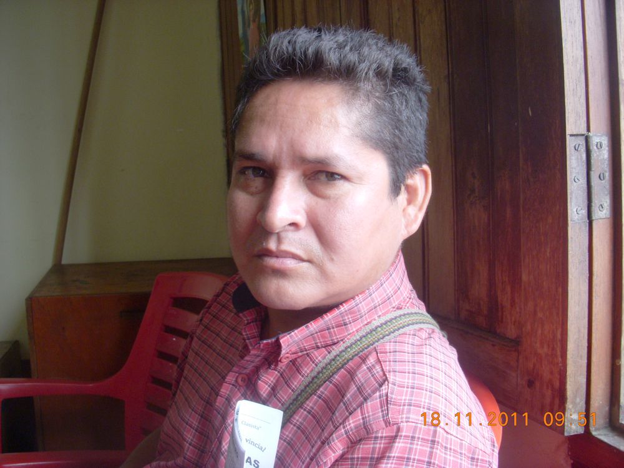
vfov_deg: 37.7
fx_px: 685
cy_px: 234
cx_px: 312
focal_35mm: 38
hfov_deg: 49.0
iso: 125
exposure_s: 1/30
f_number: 3.3
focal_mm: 6.3
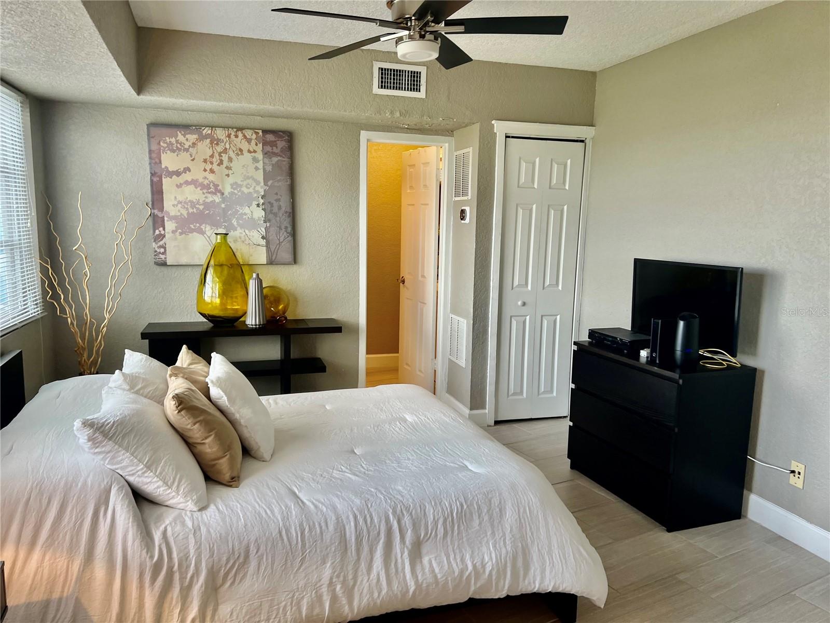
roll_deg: -0.4
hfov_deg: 67.3
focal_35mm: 26
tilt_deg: -7.0
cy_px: 312
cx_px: 415
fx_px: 623
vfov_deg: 53.1
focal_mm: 5.7
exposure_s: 1/120
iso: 100
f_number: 1.5
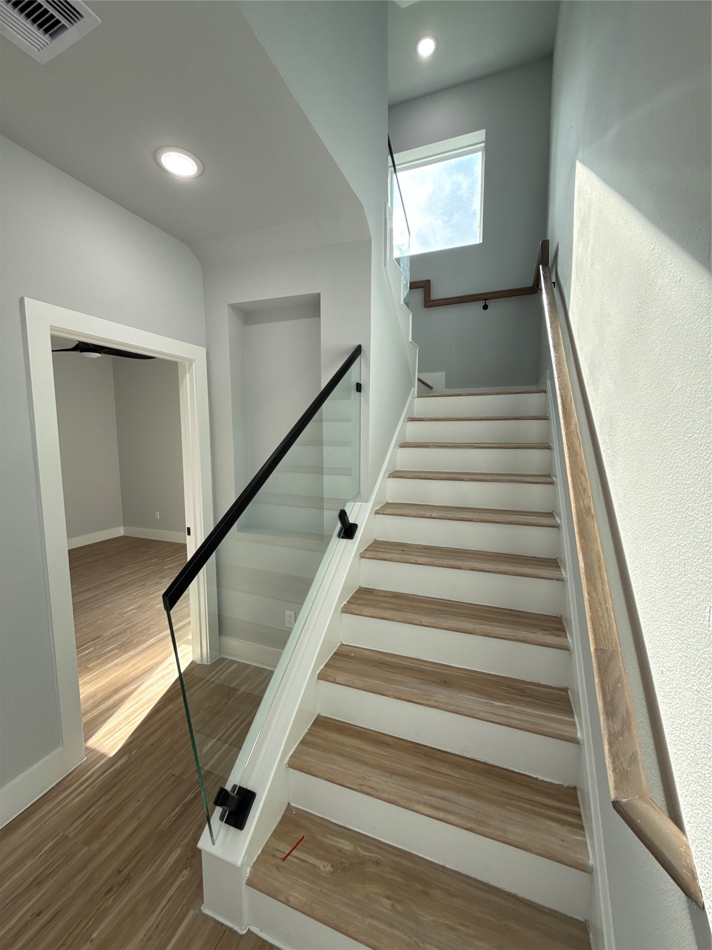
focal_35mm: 14
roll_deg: -0.8
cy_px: 475
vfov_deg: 102.1
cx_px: 356
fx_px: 384
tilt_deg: -2.5
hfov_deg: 85.7
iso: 64
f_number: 2.2
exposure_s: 1/120
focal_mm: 2.22
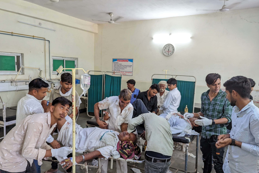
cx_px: 125
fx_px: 187
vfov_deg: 49.4
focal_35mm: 26
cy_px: 99
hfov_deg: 69.4
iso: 428
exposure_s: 1/100
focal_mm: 6.81
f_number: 1.85
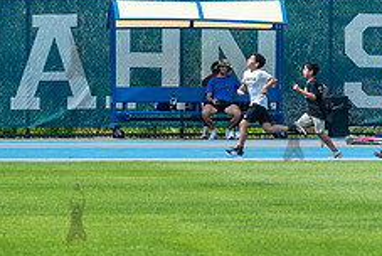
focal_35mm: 659
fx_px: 7002
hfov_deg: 3.1
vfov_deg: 2.1
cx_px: 293
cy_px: 131
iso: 160
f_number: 5
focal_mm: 200
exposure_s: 1/1000
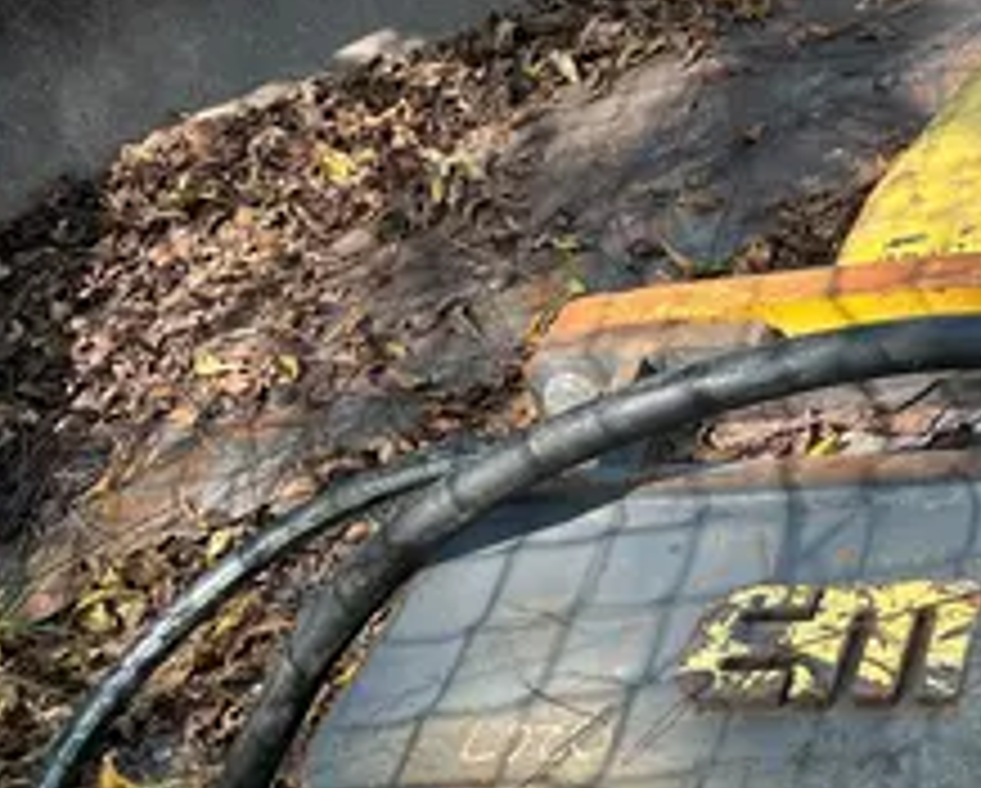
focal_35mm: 64
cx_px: 958
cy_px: 624
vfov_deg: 23.6
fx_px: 1861
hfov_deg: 27.9
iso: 50
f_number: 1.6
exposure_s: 1/510
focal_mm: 5.1
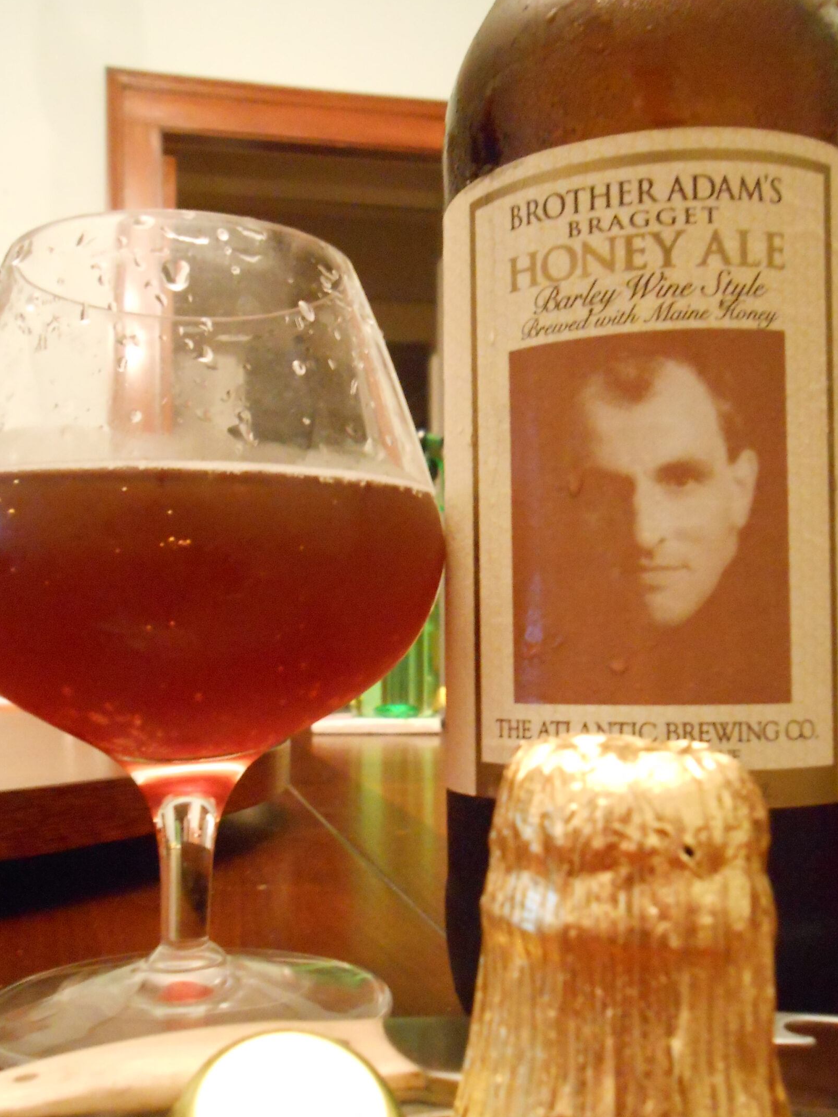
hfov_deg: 39.6
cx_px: 393
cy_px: 623
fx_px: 1162
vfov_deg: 51.2
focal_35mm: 36
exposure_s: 1/4
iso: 800
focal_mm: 5.3
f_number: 3.8
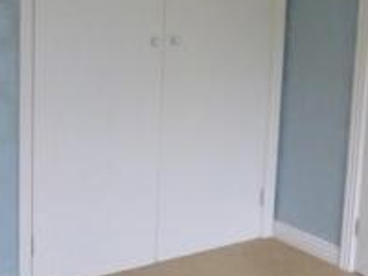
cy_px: 71
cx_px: 69
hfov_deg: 26.2
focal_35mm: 73
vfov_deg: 20.0
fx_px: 776
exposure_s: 1/13
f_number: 3.1
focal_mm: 4.5
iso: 400
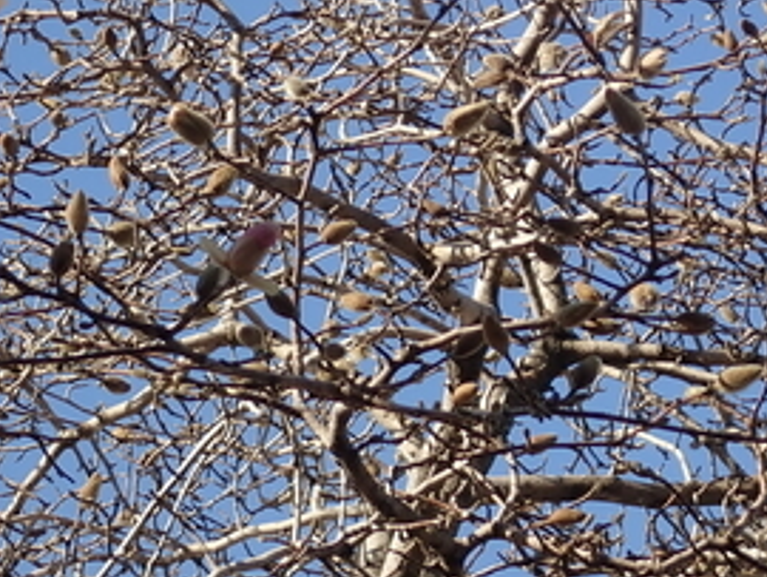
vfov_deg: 6.7
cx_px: 594
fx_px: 4923
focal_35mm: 222
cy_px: 20
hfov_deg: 8.9
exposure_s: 1/320
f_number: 4.9
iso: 100
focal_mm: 18
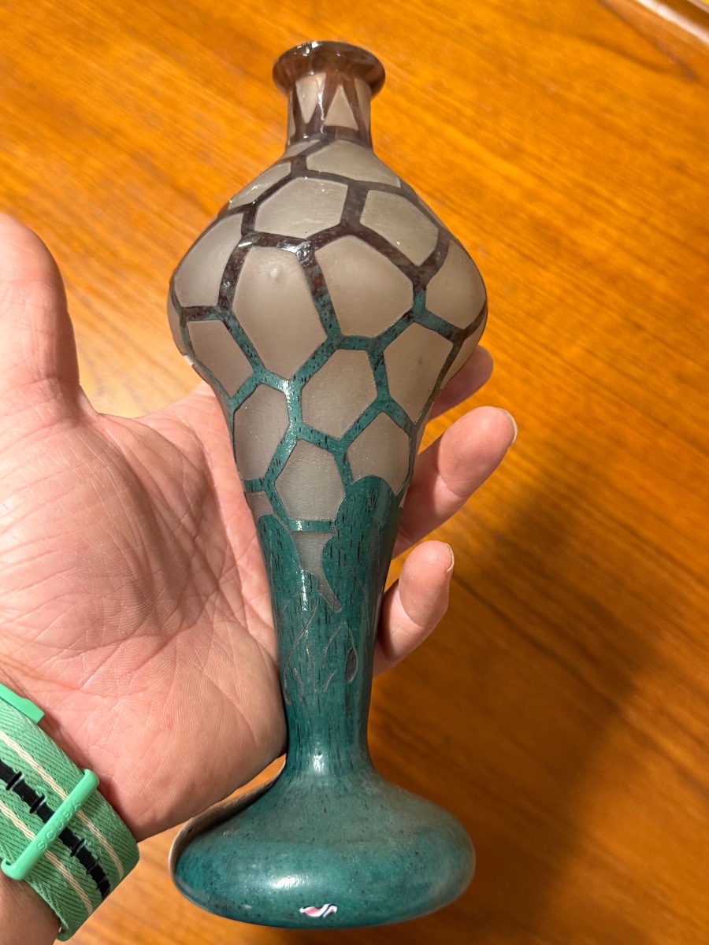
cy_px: 472
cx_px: 354
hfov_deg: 40.7
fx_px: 956
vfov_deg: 52.6
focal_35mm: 35
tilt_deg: -69.4
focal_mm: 6.76
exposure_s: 1/50
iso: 320
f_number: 1.78
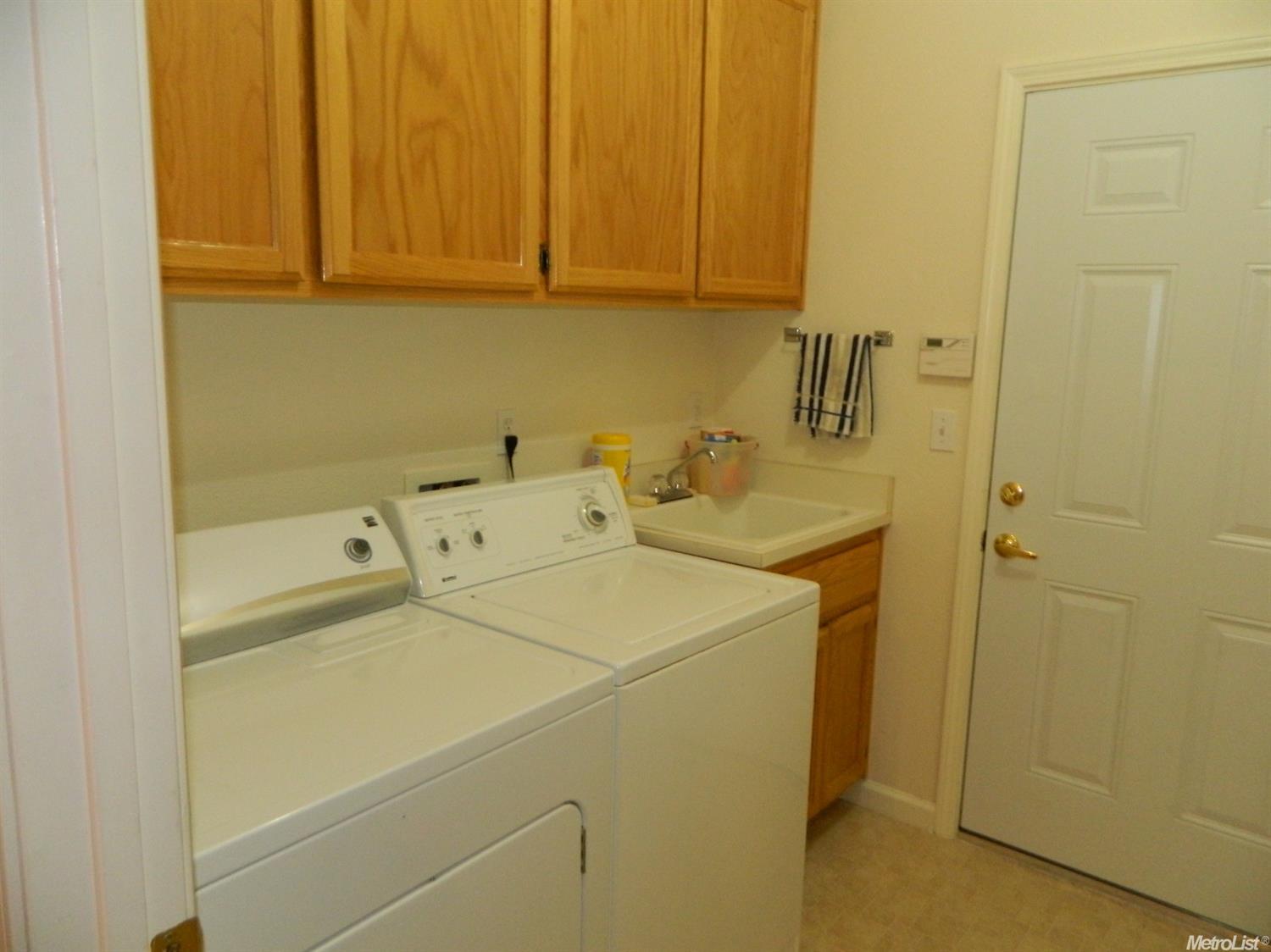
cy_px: 476
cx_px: 636
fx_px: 918
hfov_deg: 69.4
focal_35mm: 25
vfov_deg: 54.9
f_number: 3.1
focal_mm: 4.5
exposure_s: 1/30
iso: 400
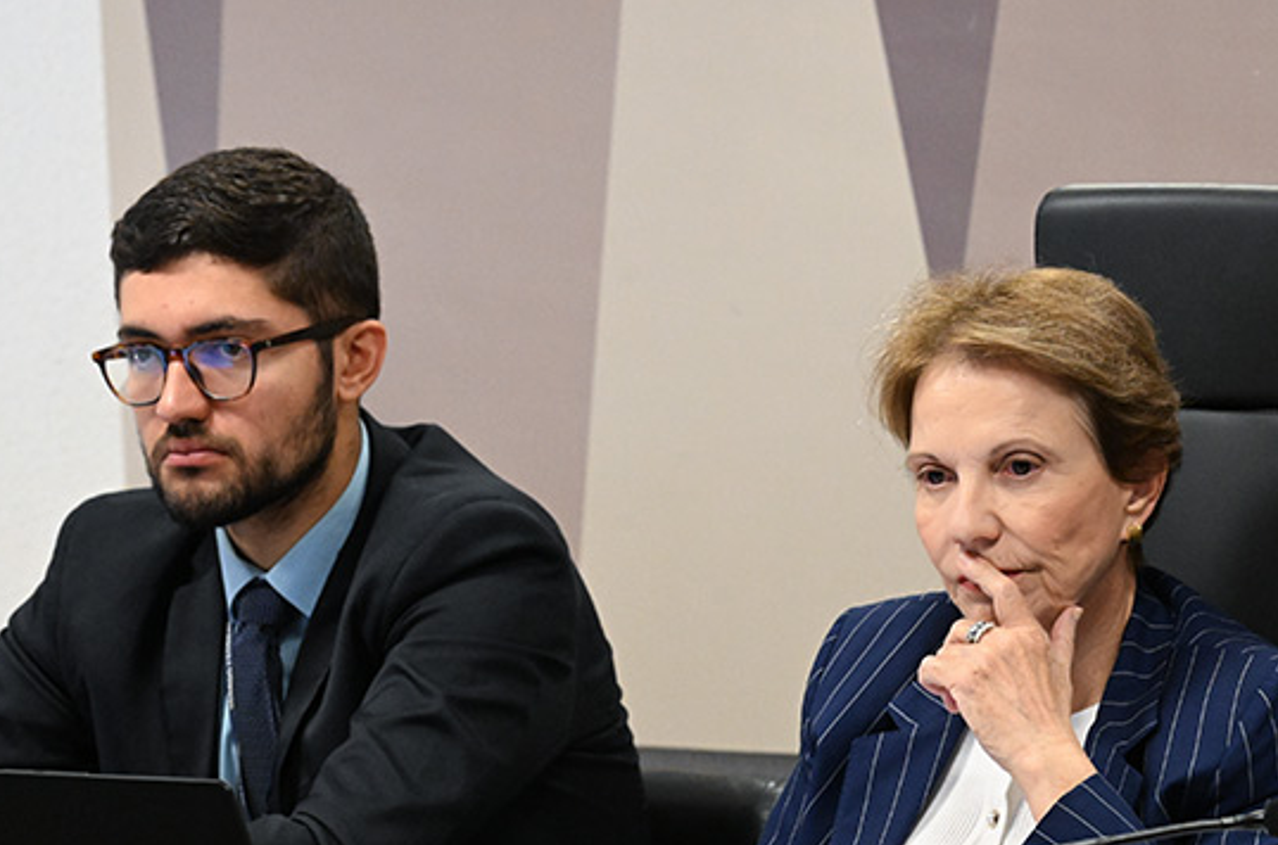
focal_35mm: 256
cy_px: 560
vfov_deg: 5.3
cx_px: 570
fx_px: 9067
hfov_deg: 8.1
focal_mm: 160
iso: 6400
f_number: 8
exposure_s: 1/100
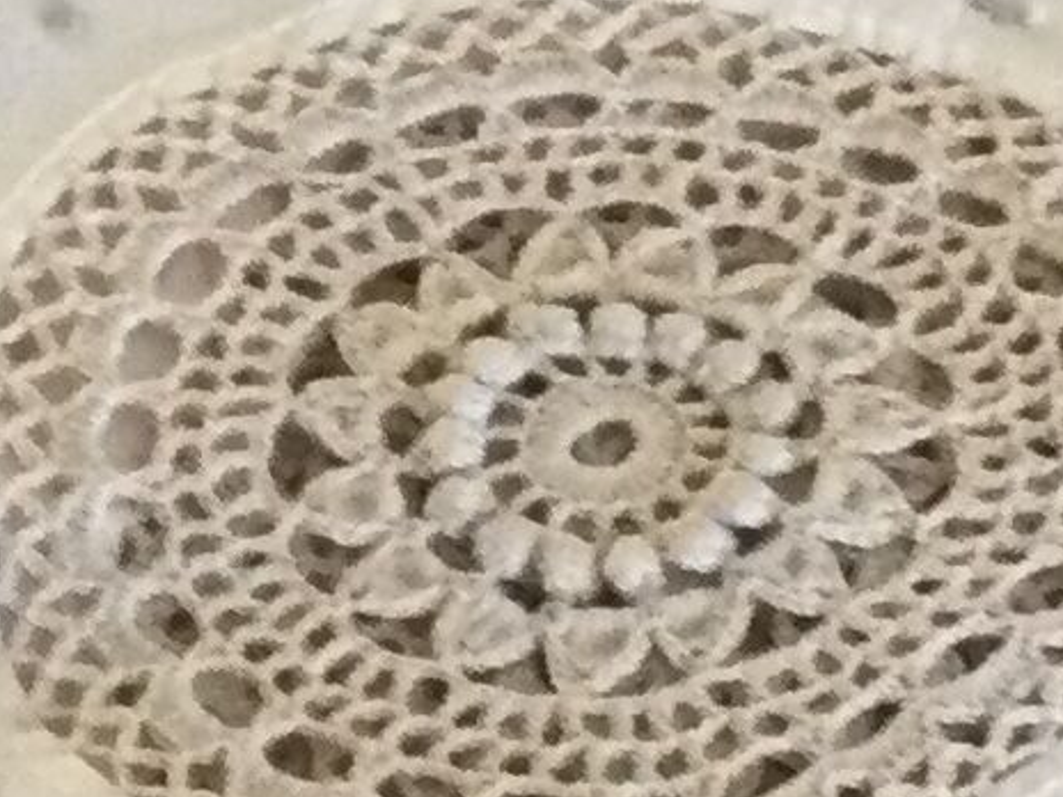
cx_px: 1054
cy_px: 916
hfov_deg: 9.0
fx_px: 6694
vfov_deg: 6.8
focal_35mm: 218
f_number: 2.4
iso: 100
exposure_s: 1/33
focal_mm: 3.3
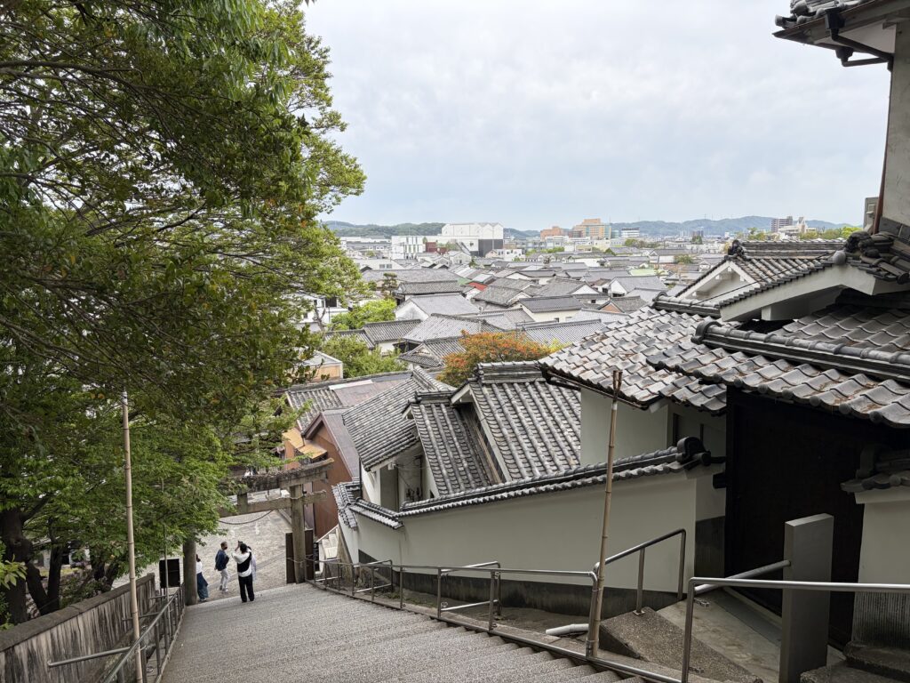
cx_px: 455
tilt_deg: -7.2
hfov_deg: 67.3
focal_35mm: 26
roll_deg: +2.2
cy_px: 342
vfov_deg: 53.1
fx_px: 683
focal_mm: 5.96
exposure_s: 1/1337
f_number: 1.6
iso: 50
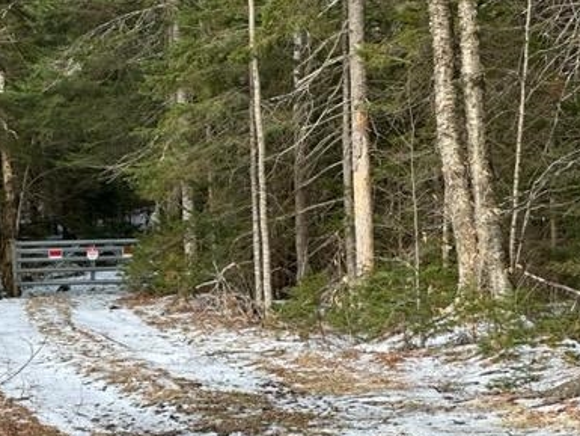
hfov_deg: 15.3
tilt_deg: -4.4
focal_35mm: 128
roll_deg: +1.3
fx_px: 2145
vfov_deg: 11.5
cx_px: 140
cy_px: 359
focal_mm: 9
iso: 32
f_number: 2.8
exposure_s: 1/132
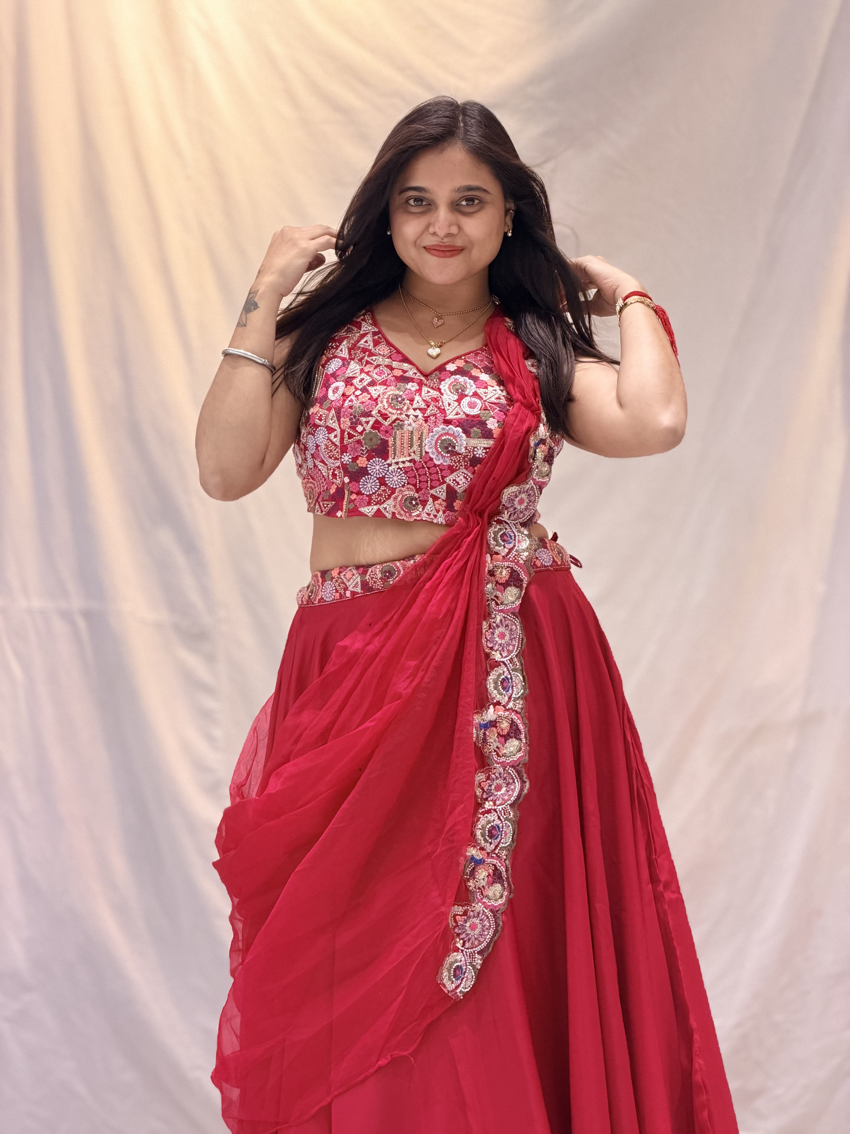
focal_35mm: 100
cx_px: 425
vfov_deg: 19.6
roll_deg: -0.8
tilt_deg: +3.5
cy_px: 567
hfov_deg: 14.8
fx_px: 3274
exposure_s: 1/100
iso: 250
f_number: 2.8
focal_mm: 16.89
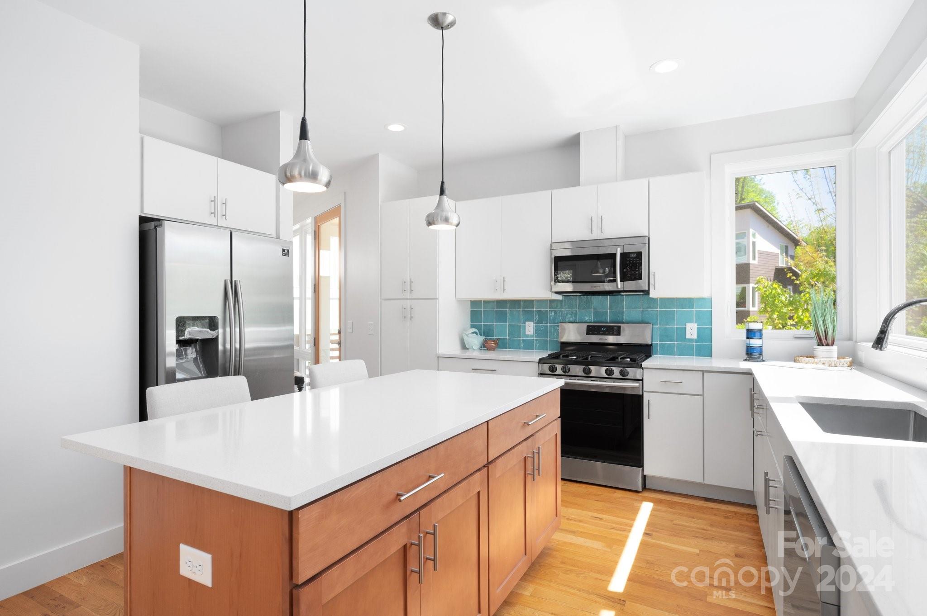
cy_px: 308
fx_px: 476
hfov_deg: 88.5
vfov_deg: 65.9
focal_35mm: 18
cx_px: 464
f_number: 8
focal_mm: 18.5
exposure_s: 1/60
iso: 400
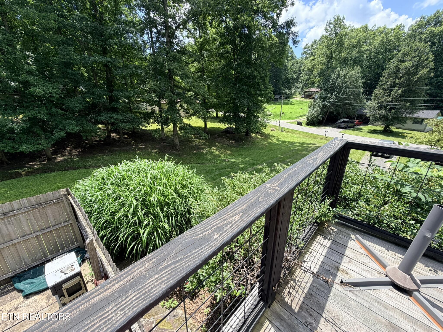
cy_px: 166
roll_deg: +3.6
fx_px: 179
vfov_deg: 85.7
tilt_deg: -19.3
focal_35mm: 14
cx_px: 222
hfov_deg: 102.1
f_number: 2.2
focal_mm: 2.22
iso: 40
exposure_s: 1/527
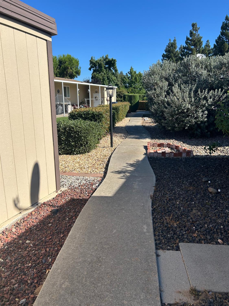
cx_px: 114
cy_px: 153
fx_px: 229
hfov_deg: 53.1
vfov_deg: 67.3
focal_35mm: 26
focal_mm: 5.7
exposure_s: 1/3257
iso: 50
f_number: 1.5
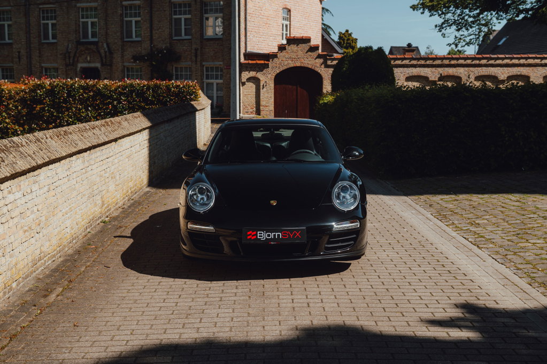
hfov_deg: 39.6
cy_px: 182
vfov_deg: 27.0
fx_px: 759
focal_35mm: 50
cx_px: 274
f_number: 5.6
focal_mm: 50
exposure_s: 1/200
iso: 100
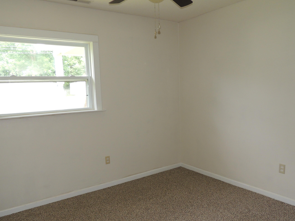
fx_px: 239
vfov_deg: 49.6
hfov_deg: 63.4
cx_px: 149
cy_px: 126
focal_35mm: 28
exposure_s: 1/30
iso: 200
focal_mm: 4.3
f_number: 3
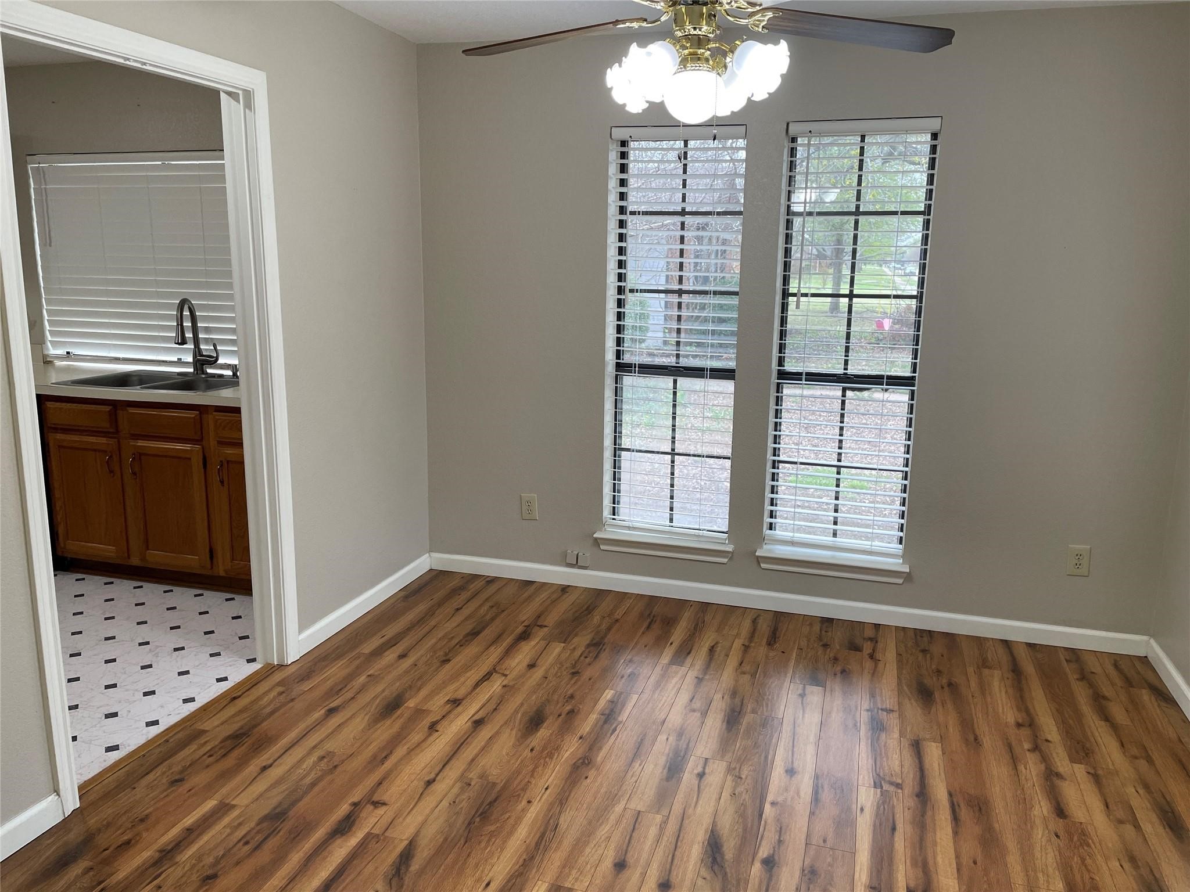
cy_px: 446
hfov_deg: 67.3
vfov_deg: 53.1
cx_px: 595
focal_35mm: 26
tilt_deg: -12.3
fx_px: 894
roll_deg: -0.7
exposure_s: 1/120
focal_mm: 4.2
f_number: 1.6
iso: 80
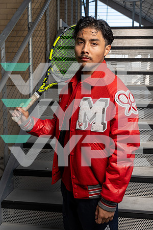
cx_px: 76
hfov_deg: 29.9
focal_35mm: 45
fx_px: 287
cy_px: 115
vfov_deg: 43.6
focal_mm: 45
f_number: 8
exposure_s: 1/250
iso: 250
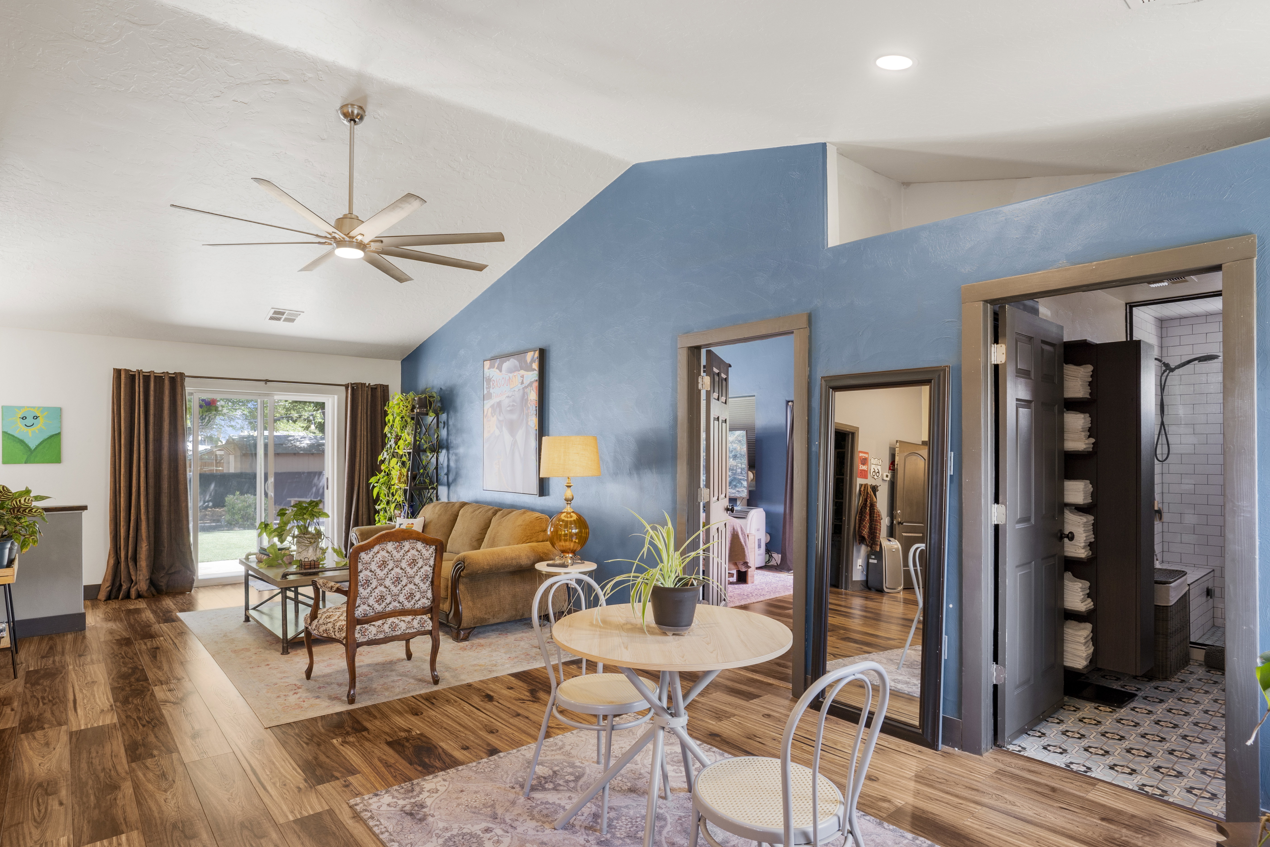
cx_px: 607
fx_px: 635
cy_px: 414
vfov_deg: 67.4
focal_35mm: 18
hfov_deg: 89.9
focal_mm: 17
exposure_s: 1/3
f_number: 9
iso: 250
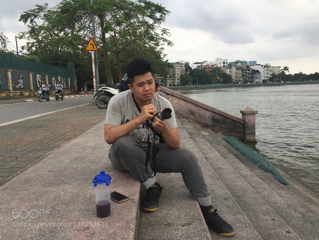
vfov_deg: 48.2
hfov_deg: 61.7
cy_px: 120
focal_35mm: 29
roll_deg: +0.4
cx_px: 160
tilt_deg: -6.1
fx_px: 267
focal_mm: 4.15
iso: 32
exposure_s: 1/395
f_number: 2.2
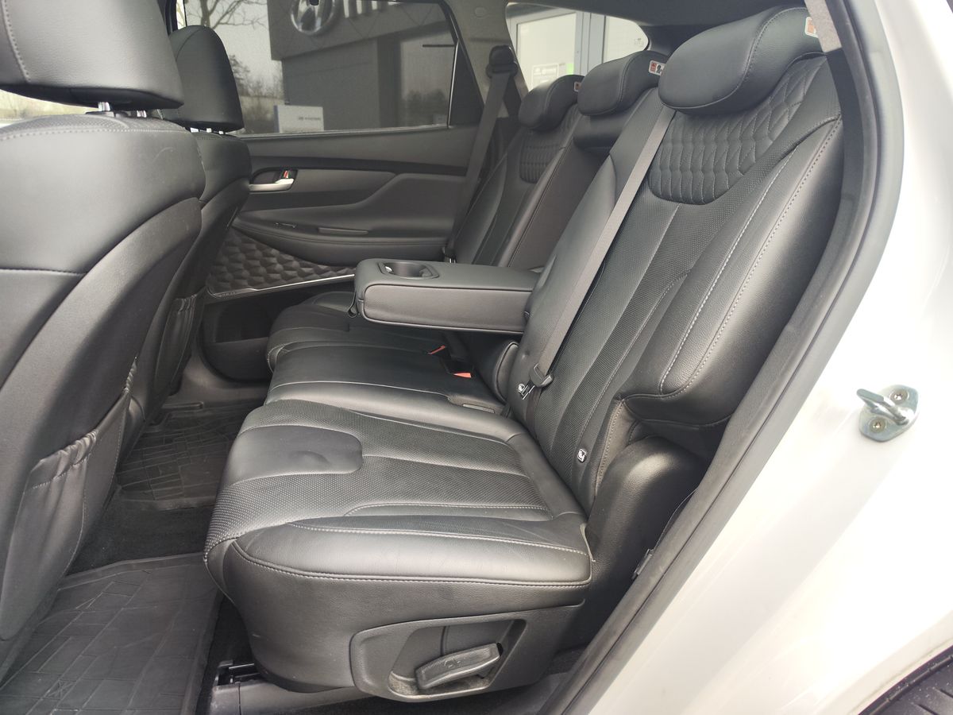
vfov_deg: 58.9
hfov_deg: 73.9
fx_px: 633
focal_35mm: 23
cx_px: 476
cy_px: 358
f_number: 1.69
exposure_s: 1/100
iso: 131
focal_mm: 7.01
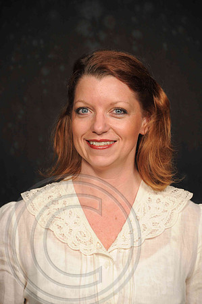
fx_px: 1417
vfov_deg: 12.2
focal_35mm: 168
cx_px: 101
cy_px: 152
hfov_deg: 8.2
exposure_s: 1/125
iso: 200
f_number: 5.6
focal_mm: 112
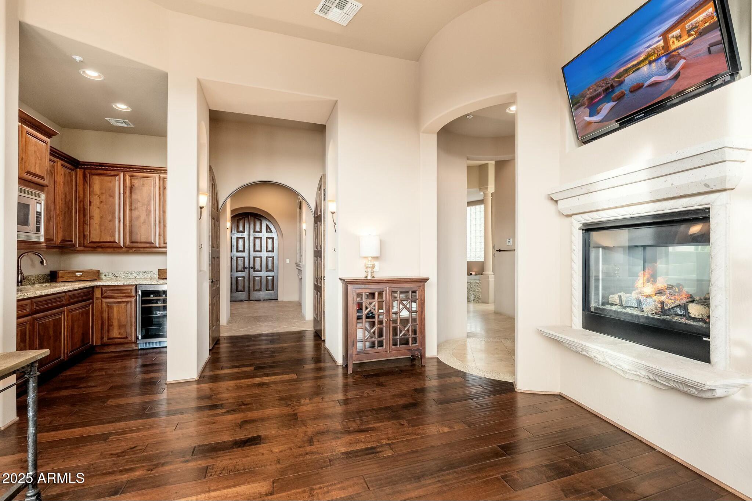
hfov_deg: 95.0
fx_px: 345
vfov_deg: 72.0
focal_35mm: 16
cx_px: 376
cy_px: 250
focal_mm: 16.5
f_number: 8
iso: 250
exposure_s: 1/350
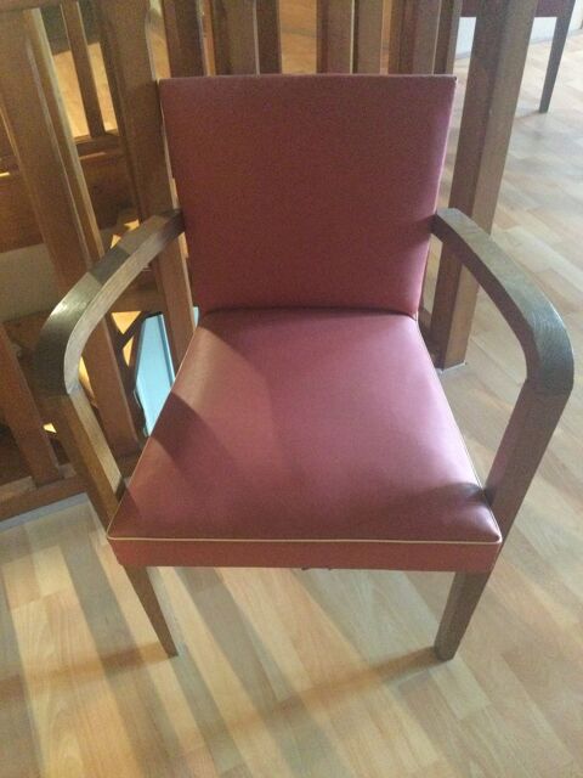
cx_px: 292
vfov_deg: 58.4
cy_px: 389
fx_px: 696
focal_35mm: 31
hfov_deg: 45.4
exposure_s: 1/17
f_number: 2.4
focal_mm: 3.3
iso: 640
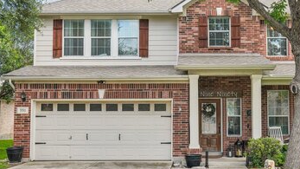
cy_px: 87
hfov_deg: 36.9
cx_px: 195
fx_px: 445
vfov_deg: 21.4
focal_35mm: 56
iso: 200
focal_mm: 29
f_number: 8
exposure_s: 1/125
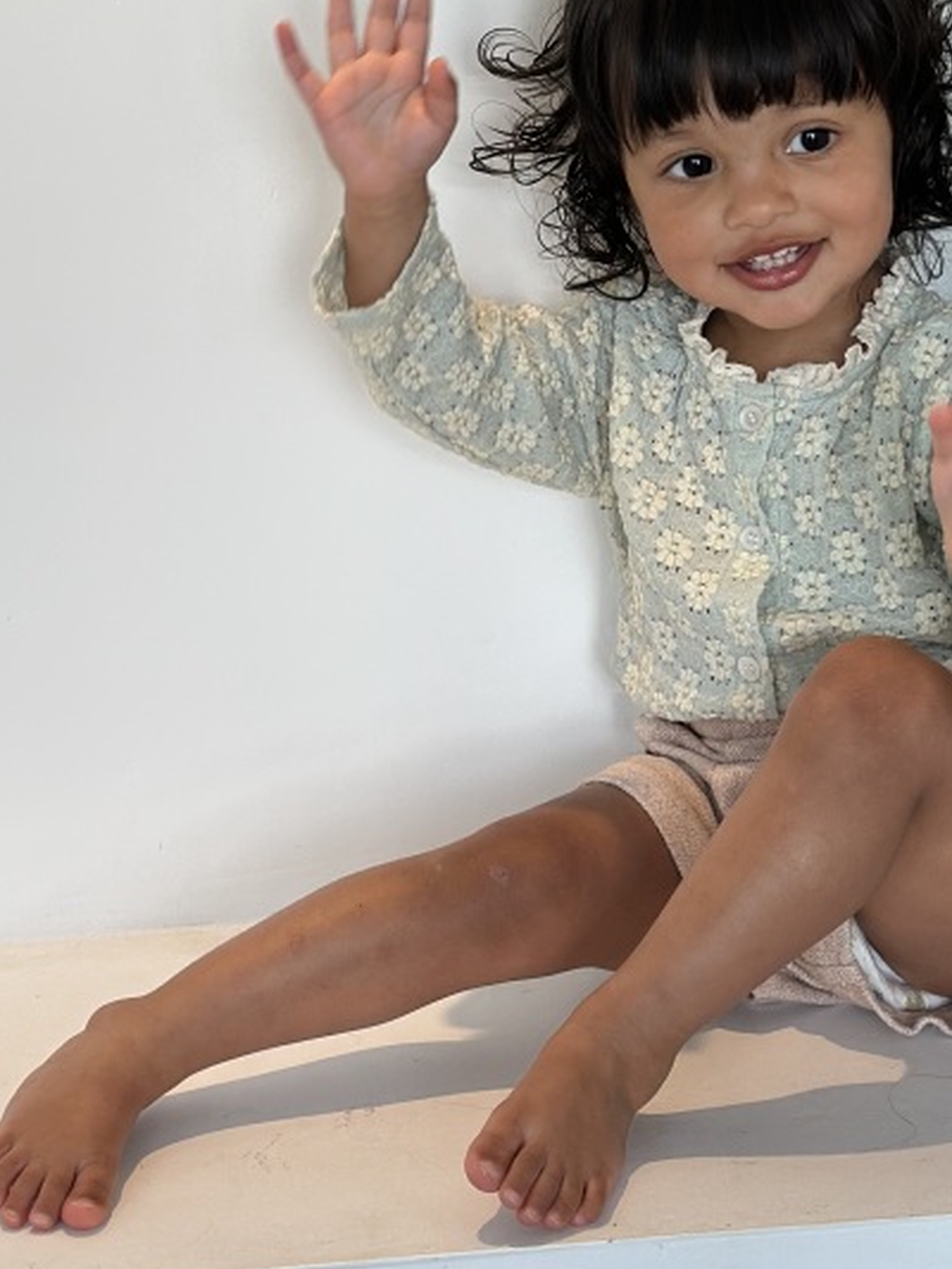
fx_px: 3519
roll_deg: +1.4
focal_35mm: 96
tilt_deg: -8.2
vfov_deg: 20.3
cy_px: 304
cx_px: 445
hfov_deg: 15.4
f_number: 1.78
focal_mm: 6.86
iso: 80
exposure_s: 1/184
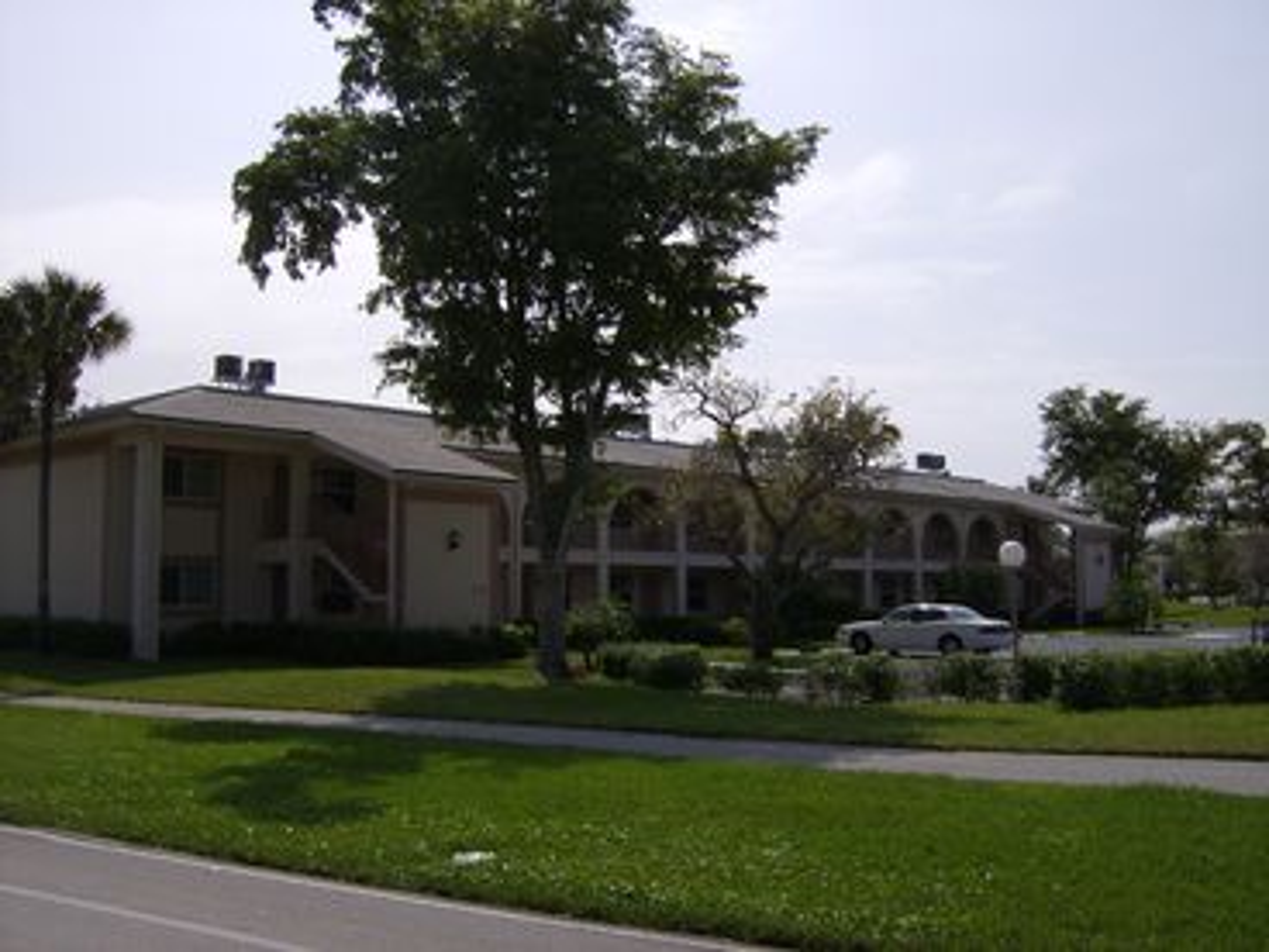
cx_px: 634
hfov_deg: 51.4
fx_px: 1320
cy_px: 476
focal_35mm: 36
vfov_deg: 39.7
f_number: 4.7
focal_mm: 6
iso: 100
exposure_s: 1/2000
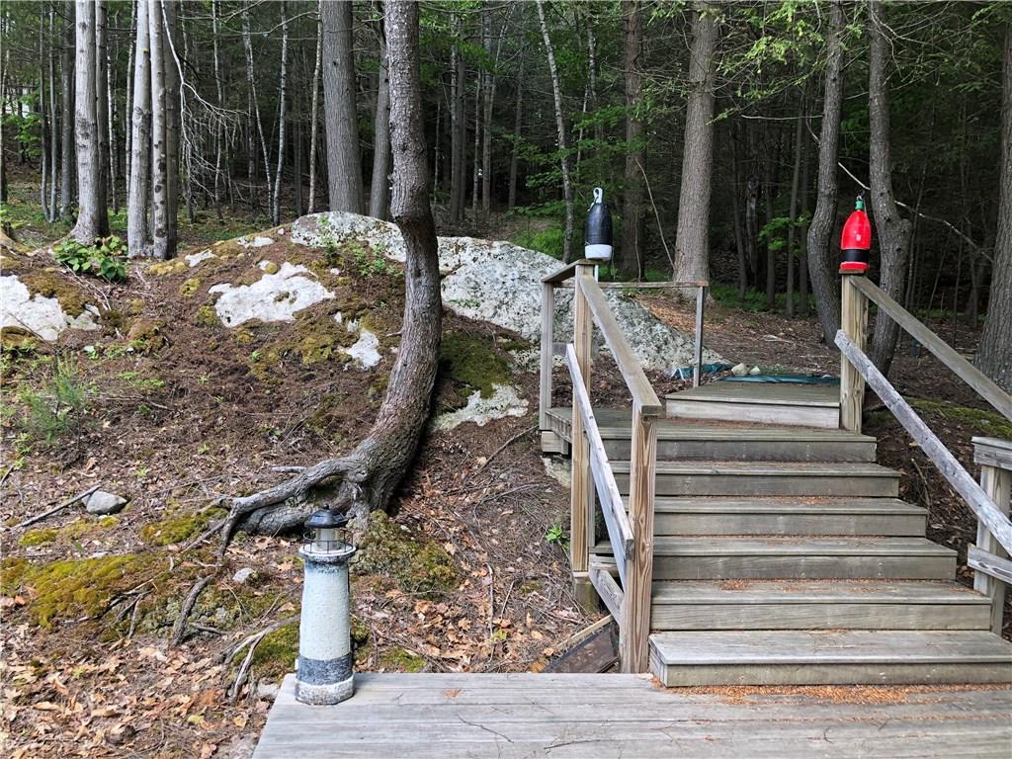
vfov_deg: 49.7
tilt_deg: -2.5
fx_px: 819
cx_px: 506
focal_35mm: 28
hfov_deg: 63.4
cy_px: 380
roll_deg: -1.2
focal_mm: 3.99
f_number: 1.8
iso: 20
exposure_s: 1/161
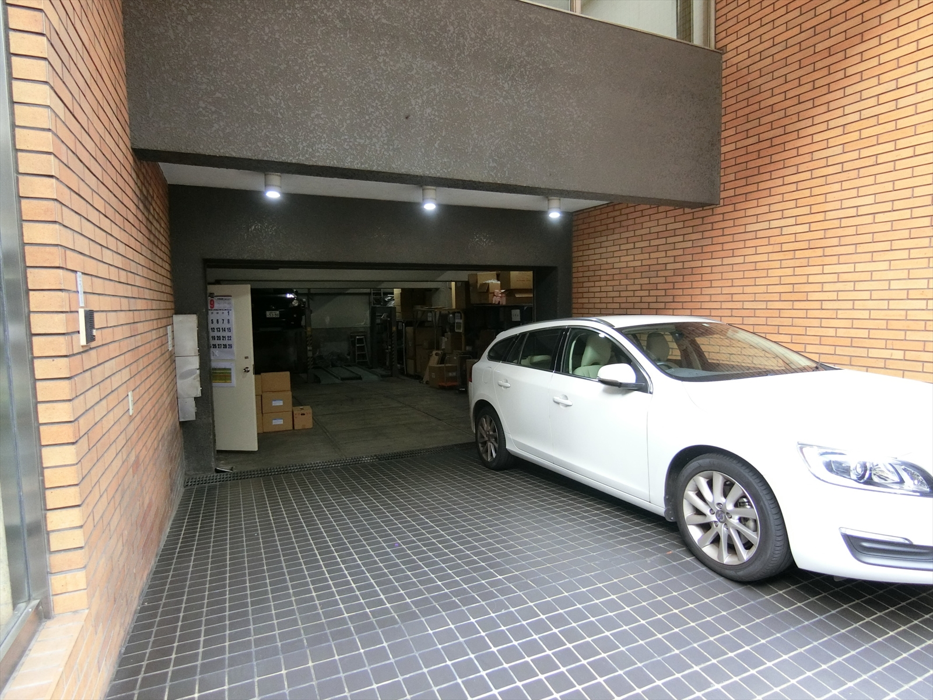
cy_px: 350
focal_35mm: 19
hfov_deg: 84.7
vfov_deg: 68.7
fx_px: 512
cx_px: 466
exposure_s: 1/125
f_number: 2.7
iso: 320
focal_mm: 4.06
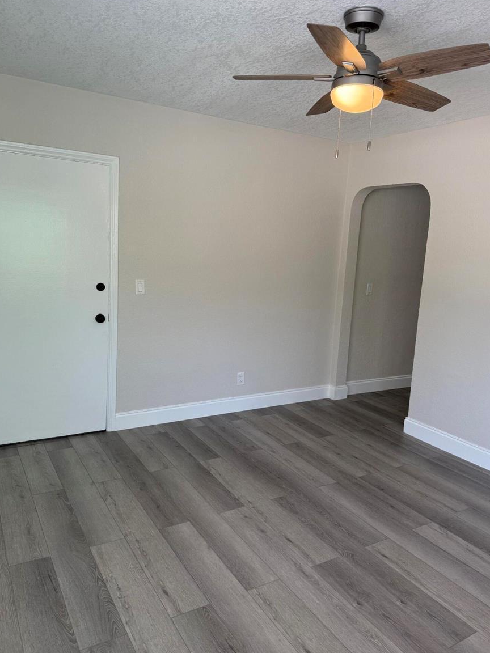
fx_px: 472
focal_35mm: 25
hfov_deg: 54.9
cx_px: 248
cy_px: 323
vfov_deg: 69.4
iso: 125
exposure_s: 1/223
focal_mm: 6.76
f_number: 1.78
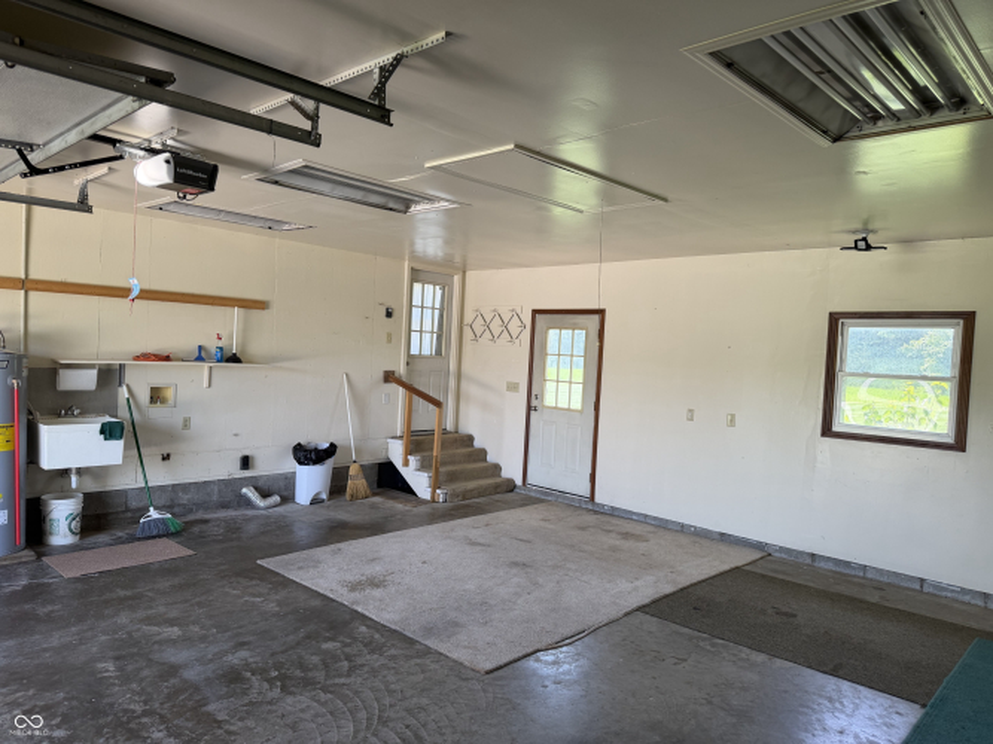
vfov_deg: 56.8
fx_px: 688
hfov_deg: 71.6
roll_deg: -2.5
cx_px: 496
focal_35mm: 24
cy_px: 372
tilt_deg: -3.4
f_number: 1.78
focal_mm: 6.76
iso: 100
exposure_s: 1/185
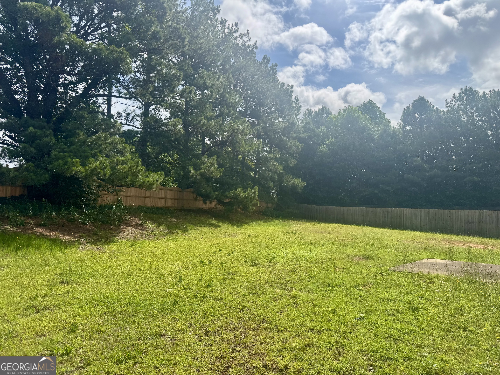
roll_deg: -1.2
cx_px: 250
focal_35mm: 24
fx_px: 347
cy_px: 188
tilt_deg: +2.9
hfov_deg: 71.6
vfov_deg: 56.8
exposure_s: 1/4950
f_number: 1.78
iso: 80
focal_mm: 6.76
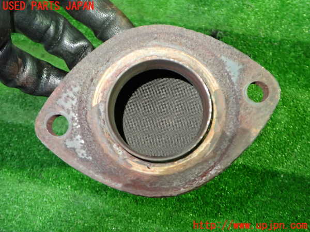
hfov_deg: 60.0
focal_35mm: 30
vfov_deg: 46.8
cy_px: 116
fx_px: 269
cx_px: 155
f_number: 2.3
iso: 500
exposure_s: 1/30
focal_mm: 5.4
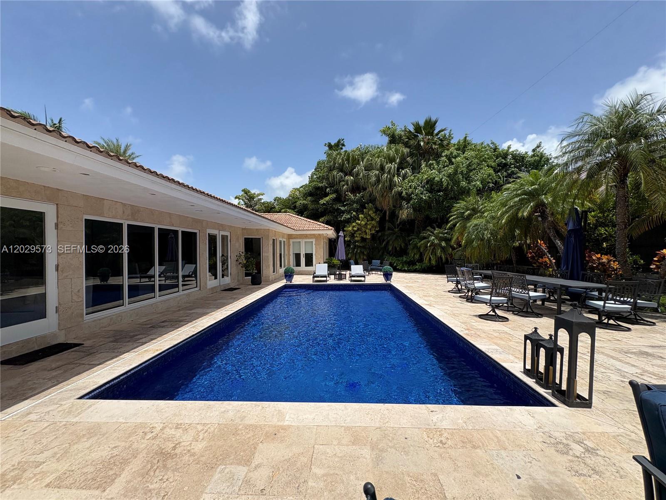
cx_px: 333
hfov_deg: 102.1
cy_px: 250
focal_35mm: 14
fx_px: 269
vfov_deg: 85.7
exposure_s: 1/1637
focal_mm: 2.22
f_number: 2.2
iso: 50
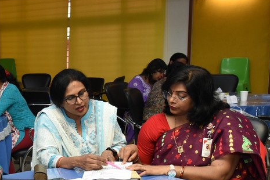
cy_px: 134
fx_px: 450
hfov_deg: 31.8
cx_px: 27
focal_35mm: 60
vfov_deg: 22.4
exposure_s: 1/200
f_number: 5.6
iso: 2500
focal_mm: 31
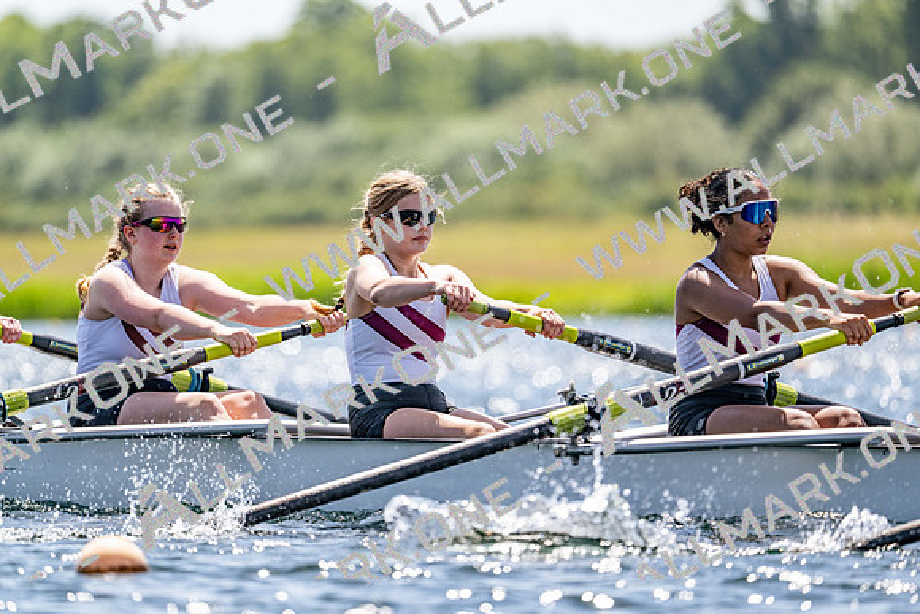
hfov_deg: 5.2
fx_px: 10224
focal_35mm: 400
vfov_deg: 3.4
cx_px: 460
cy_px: 307
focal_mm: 400
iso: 250
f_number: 4.5
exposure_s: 1/2500
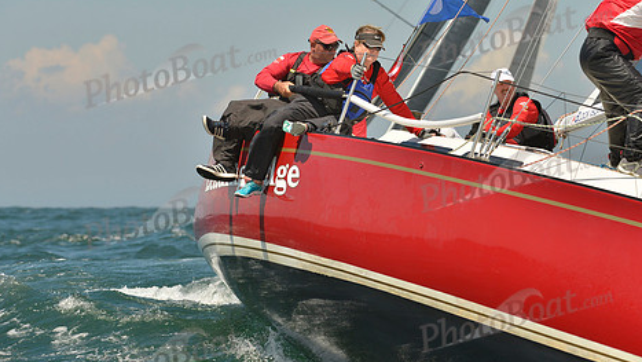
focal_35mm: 260
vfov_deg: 4.7
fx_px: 4427
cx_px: 349
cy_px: 125
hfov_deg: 8.3
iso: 280
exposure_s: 1/1250
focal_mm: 200
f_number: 7.1
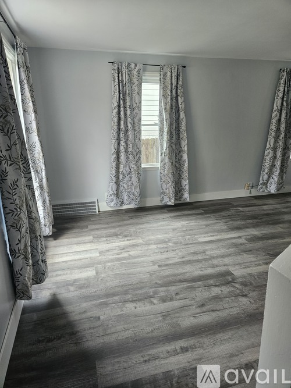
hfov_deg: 58.9
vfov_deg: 73.9
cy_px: 194
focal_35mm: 23
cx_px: 146
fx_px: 258
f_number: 1.8
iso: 200
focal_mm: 5.4
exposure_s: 1/180
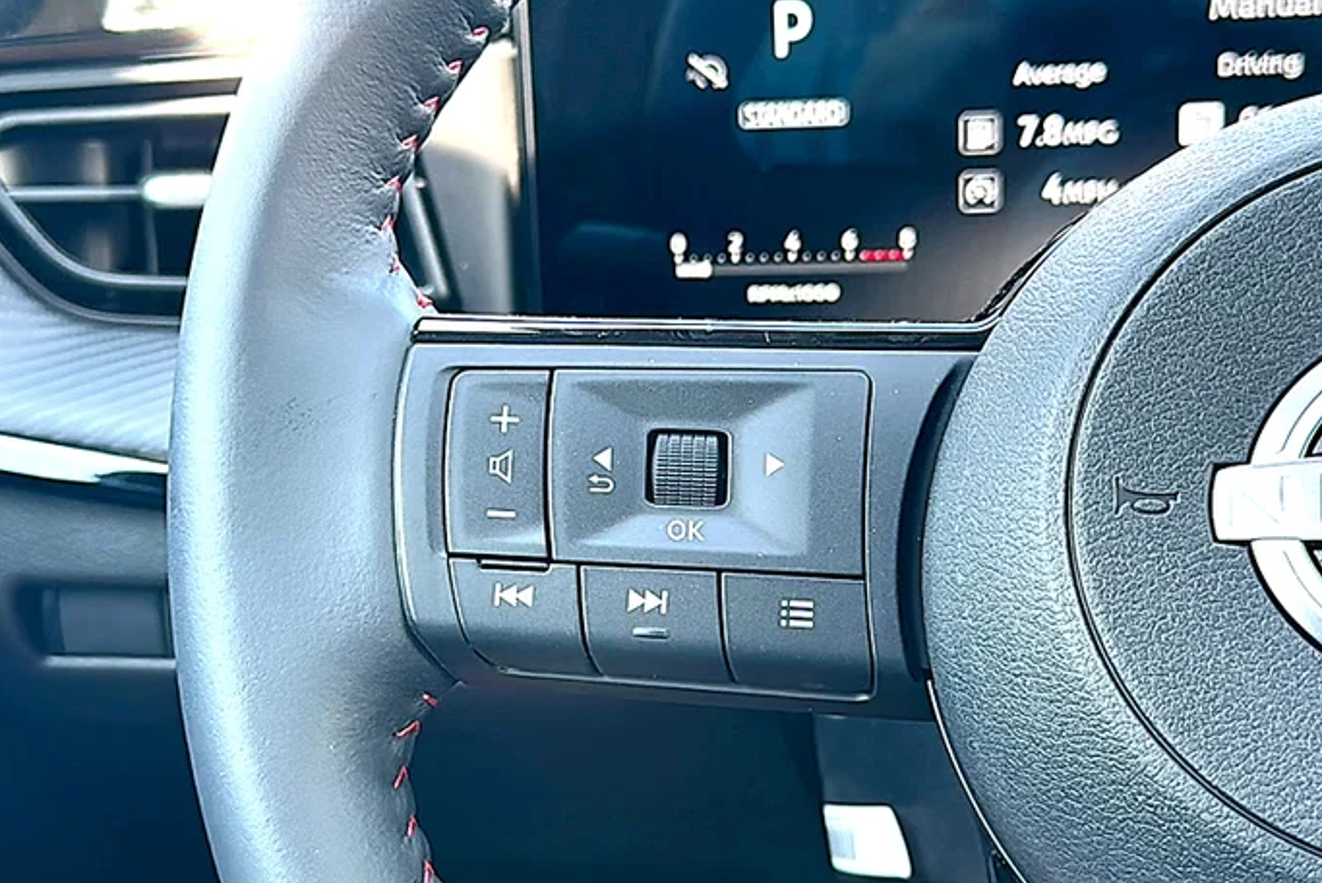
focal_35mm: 49
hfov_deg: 40.3
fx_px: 1800
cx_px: 650
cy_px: 493
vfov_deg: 27.5
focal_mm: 6.86
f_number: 1.78
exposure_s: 1/104
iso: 64
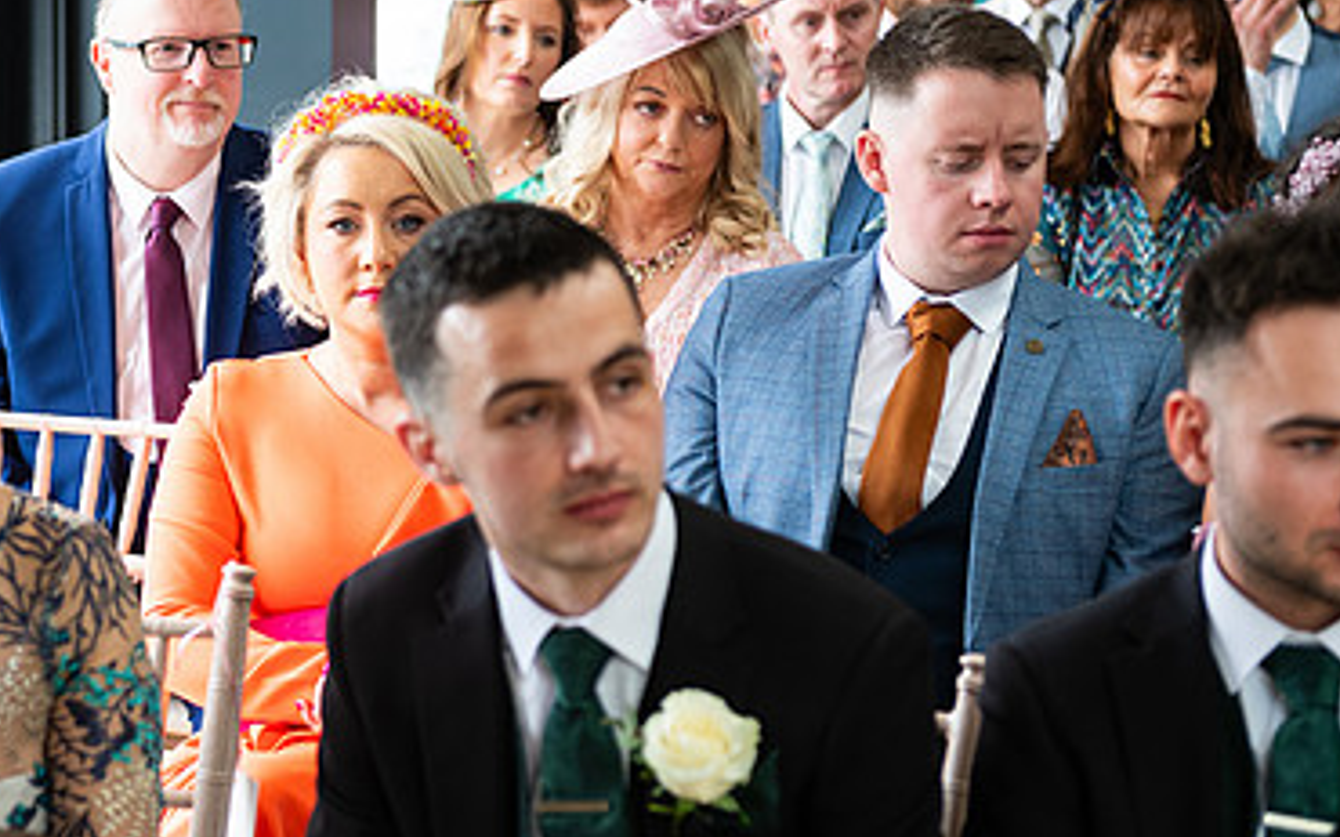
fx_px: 4089
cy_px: 237
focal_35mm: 112
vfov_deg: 11.7
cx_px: 326
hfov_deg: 18.5
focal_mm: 70
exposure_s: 1/200
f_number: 3.5
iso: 400
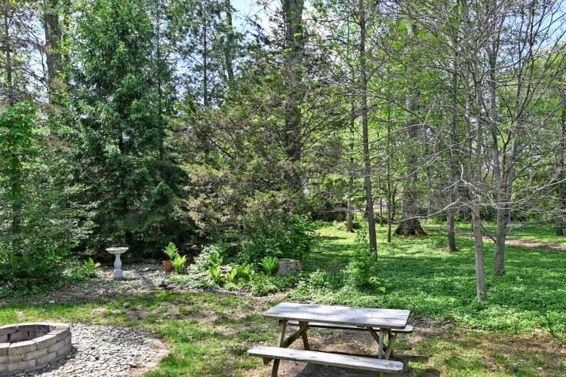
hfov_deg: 65.2
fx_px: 440
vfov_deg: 46.4
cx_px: 323
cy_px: 204
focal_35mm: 28
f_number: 5.6
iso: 110
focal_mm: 14
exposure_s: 1/250
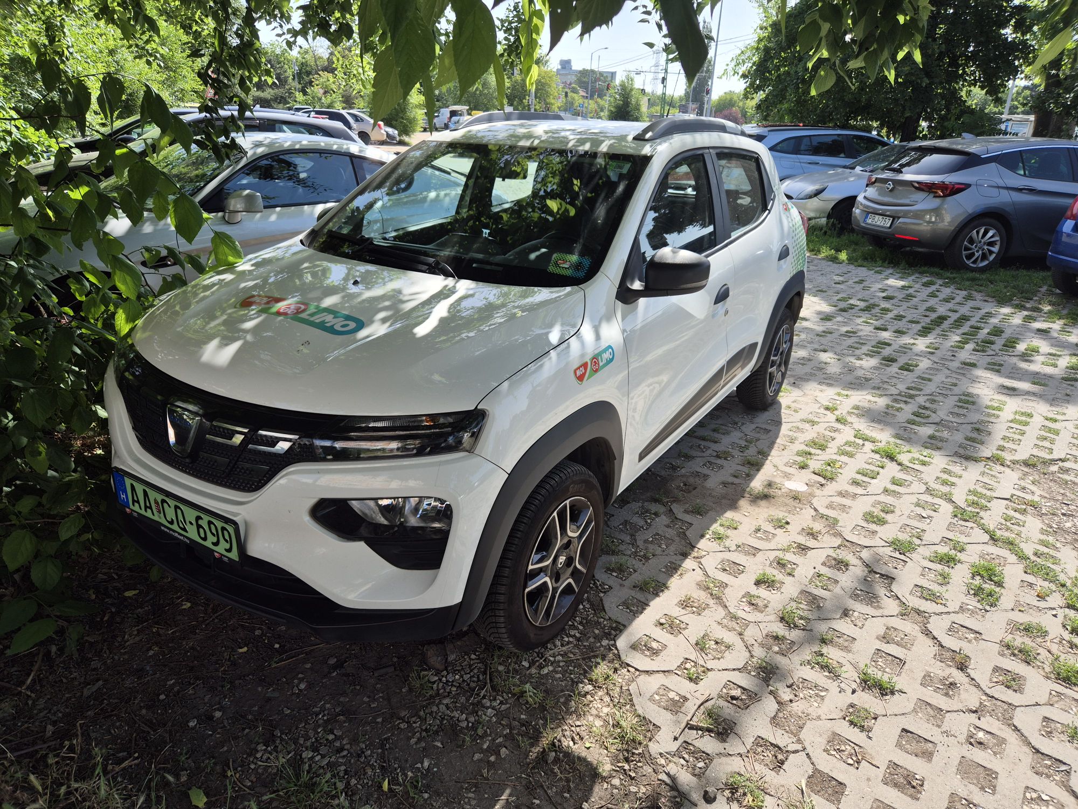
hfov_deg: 73.9
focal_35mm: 23
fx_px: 716
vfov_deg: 58.9
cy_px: 404
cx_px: 539
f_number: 1.8
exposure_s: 1/784
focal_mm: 5.4
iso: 25
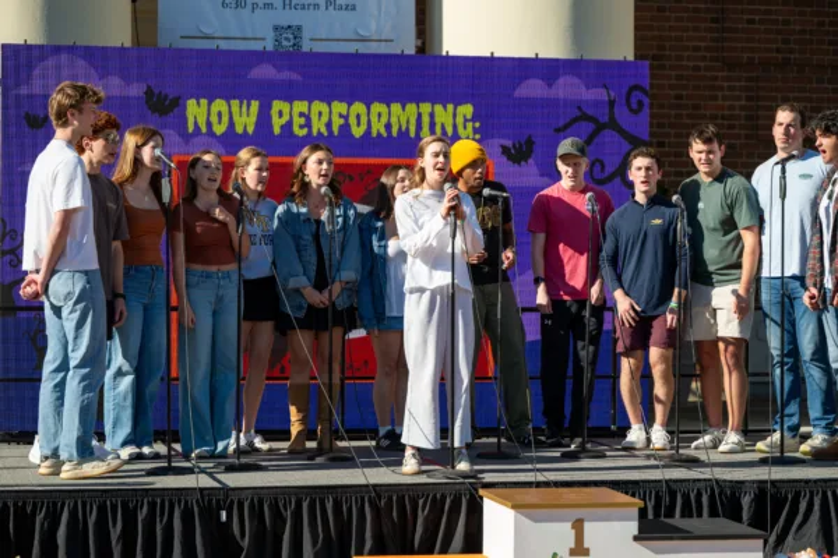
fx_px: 2351
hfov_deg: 20.2
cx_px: 419
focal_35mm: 101
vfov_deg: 13.6
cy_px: 279
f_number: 2.8
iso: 125
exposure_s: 1/2000
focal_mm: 101
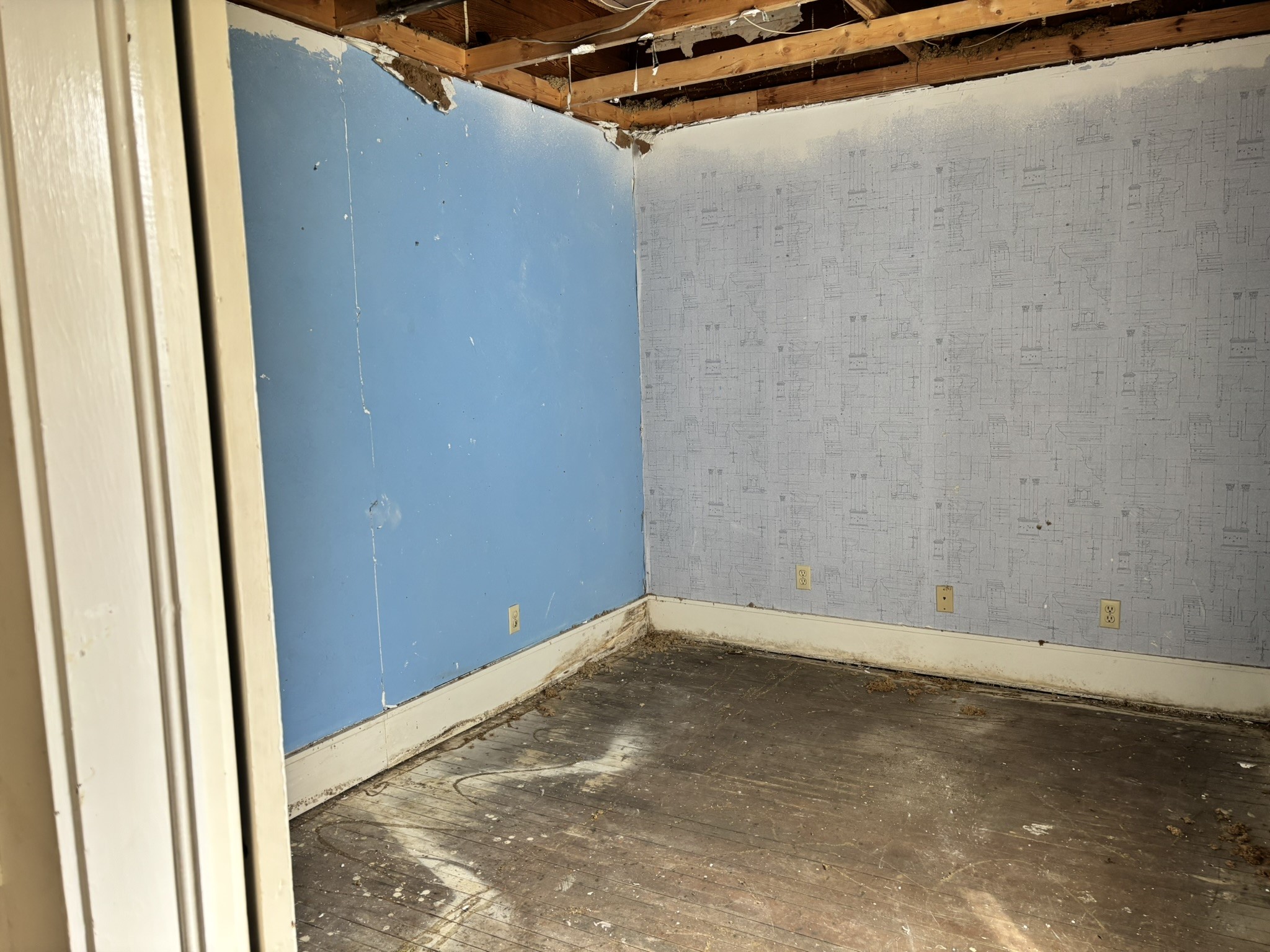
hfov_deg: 67.3
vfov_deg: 53.1
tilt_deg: -7.4
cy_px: 476
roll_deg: +1.9
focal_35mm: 26
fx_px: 954
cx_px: 635
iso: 100
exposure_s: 1/121
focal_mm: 5.96
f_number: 1.6
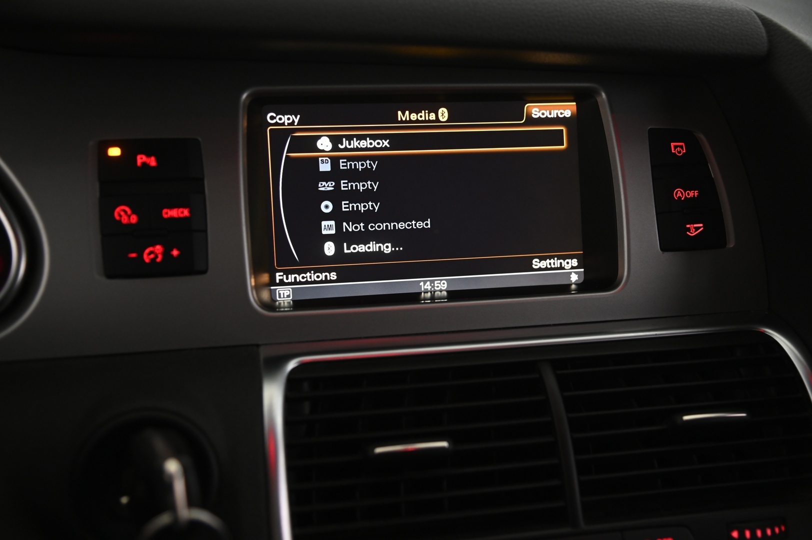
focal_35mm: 46
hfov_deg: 42.8
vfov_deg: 29.2
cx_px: 406
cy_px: 270
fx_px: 1037
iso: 2000
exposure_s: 1/30
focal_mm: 46
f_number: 4
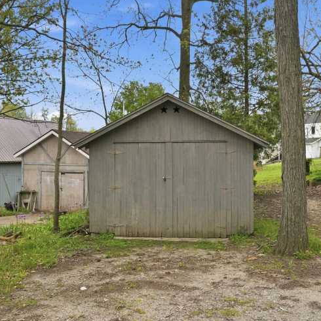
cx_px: 157
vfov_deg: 42.8
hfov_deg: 42.8
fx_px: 409
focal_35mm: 39
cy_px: 160
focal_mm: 20
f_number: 5.6
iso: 1600
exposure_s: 1/4000
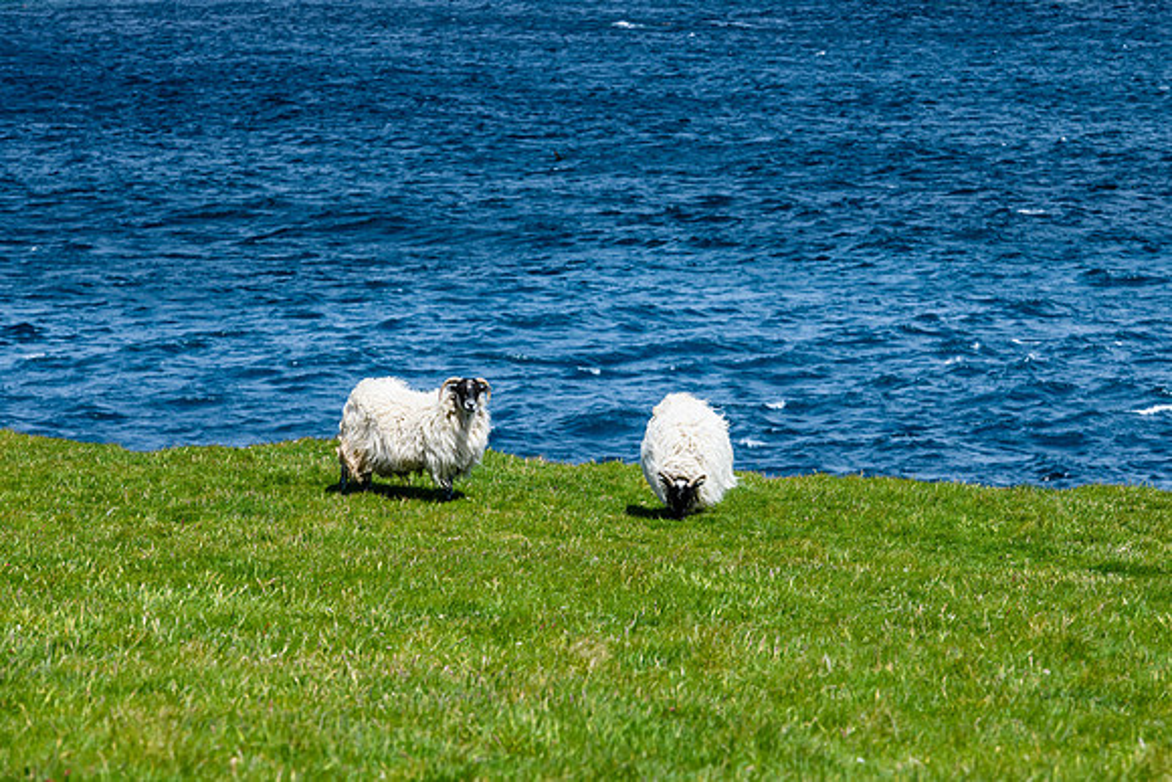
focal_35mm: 191
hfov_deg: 10.7
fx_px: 6232
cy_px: 392
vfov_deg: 7.2
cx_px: 612
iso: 500
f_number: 11
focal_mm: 180
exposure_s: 1/1600
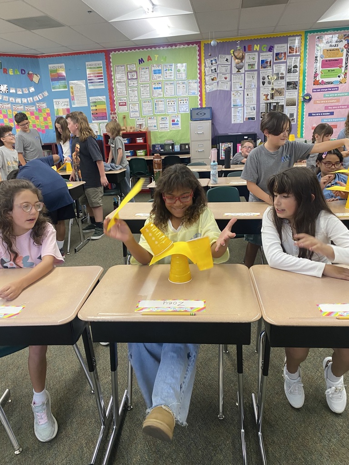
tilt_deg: -15.2
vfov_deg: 67.3
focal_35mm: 26
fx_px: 350
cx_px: 174
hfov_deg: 53.1
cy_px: 232
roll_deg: +5.1
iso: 125
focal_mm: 4.25
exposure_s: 1/60
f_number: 1.8
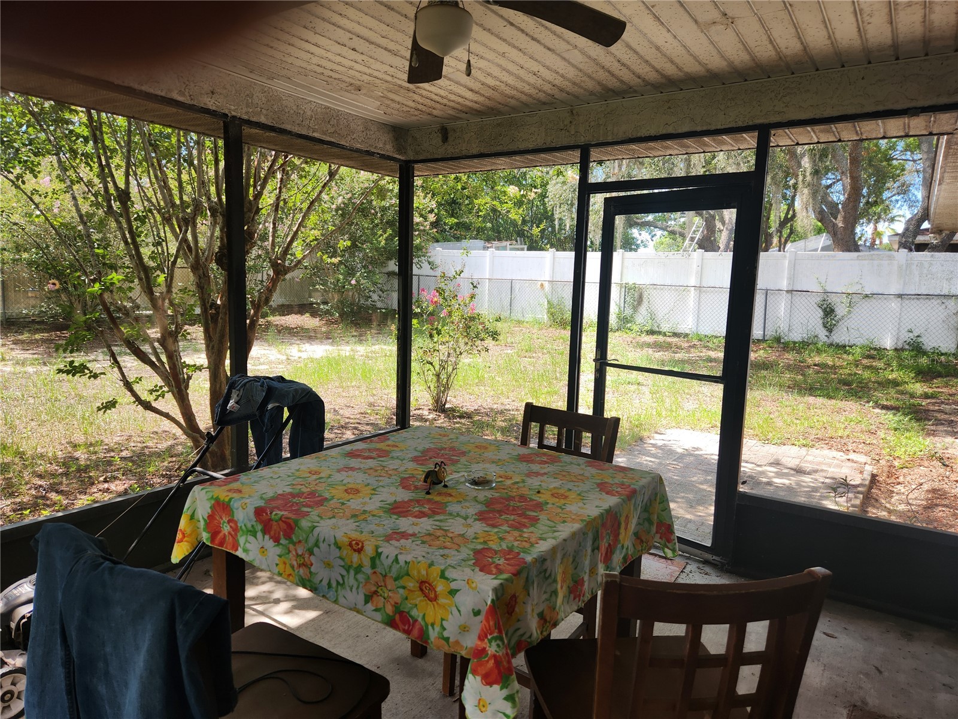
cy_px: 360
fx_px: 637
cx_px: 479
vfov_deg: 58.9
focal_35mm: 23
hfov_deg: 73.9
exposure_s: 1/180
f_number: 1.8
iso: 20
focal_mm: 5.4
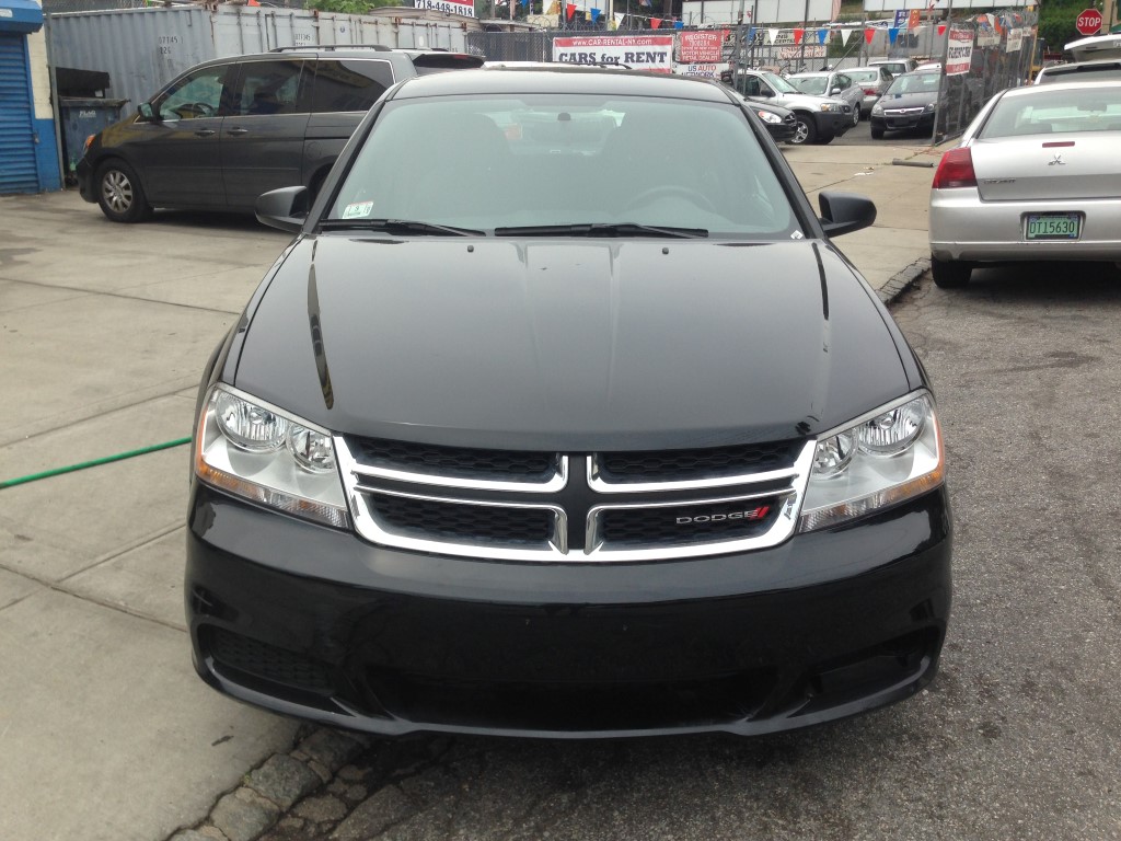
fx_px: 1069
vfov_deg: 42.9
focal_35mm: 33
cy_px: 420
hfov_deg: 55.4
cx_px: 560
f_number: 2.4
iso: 50
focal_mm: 4.12
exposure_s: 1/919
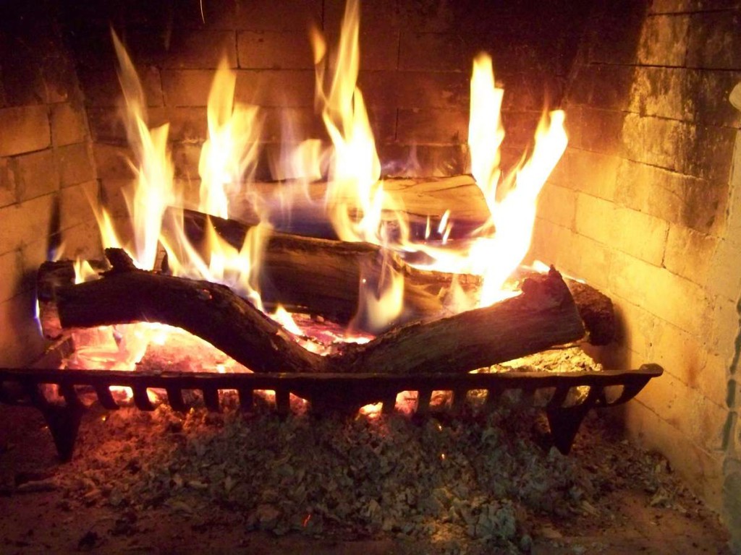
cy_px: 278
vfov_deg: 37.7
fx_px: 813
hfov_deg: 49.0
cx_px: 370
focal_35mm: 38
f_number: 2.8
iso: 800
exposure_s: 1/15
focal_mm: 6.3
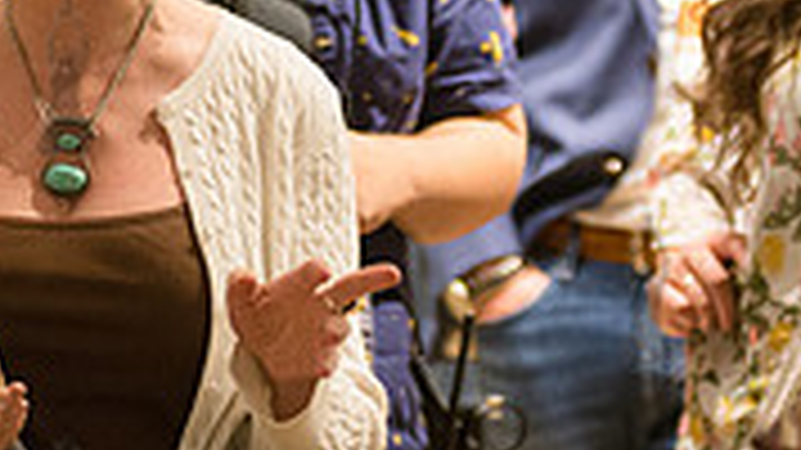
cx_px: 63
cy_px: 74
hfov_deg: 7.9
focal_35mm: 273
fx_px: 5797
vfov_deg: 4.4
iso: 3200
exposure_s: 1/160
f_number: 3.5
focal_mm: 80
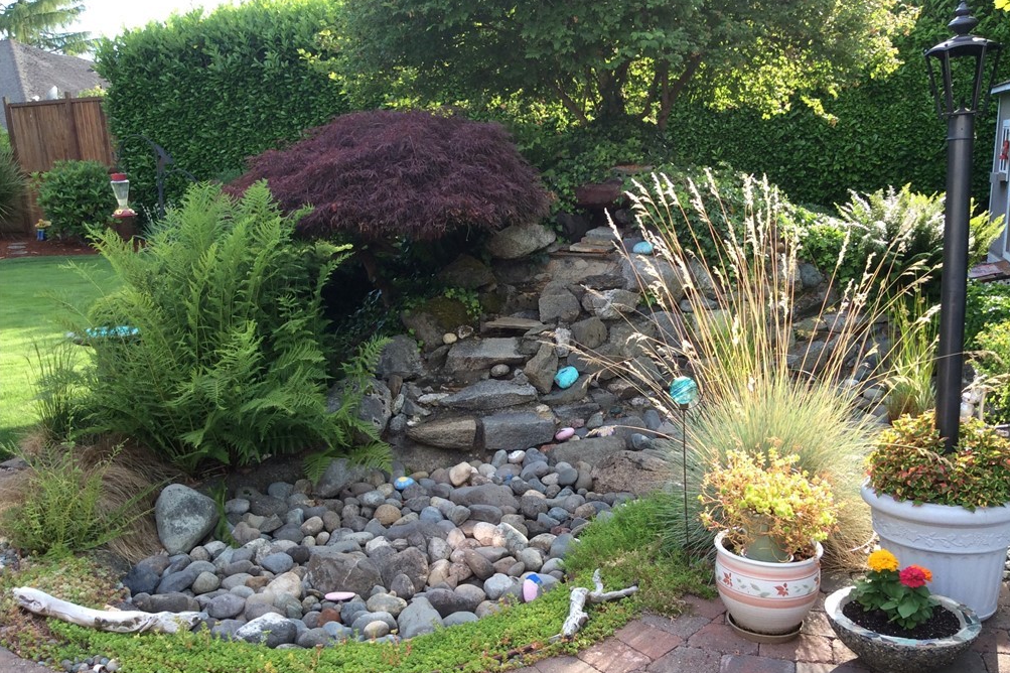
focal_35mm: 34
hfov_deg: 55.8
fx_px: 954
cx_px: 515
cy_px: 377
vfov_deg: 38.8
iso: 32
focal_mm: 3.3
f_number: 2.4
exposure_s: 1/225
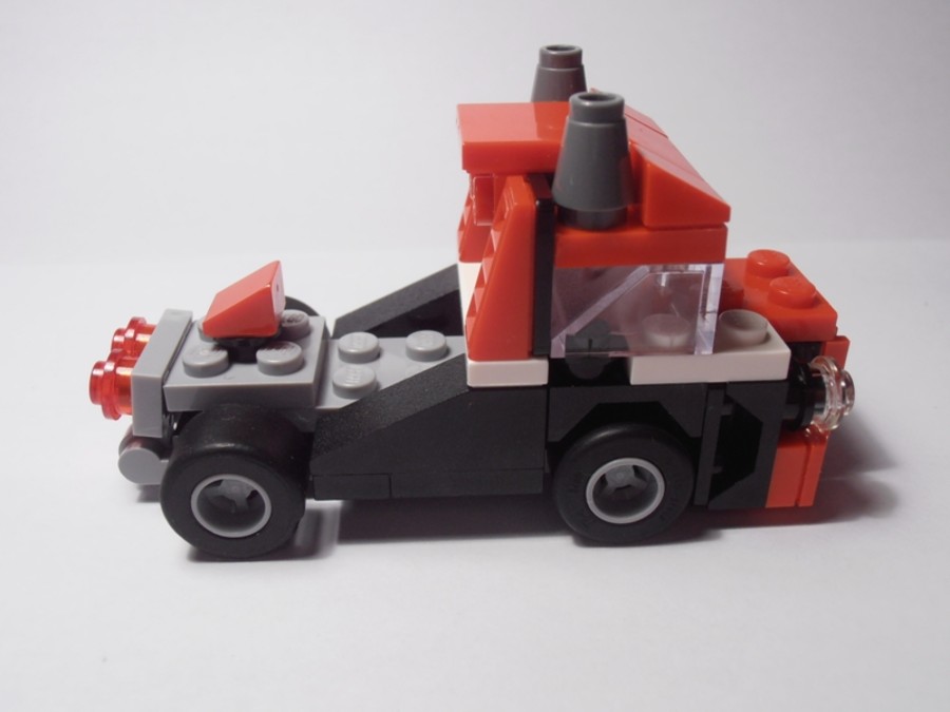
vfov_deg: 38.7
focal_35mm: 37
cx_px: 475
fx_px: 1015
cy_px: 356
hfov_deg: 50.1
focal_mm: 6.61
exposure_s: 1/40
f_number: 3.9
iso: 100
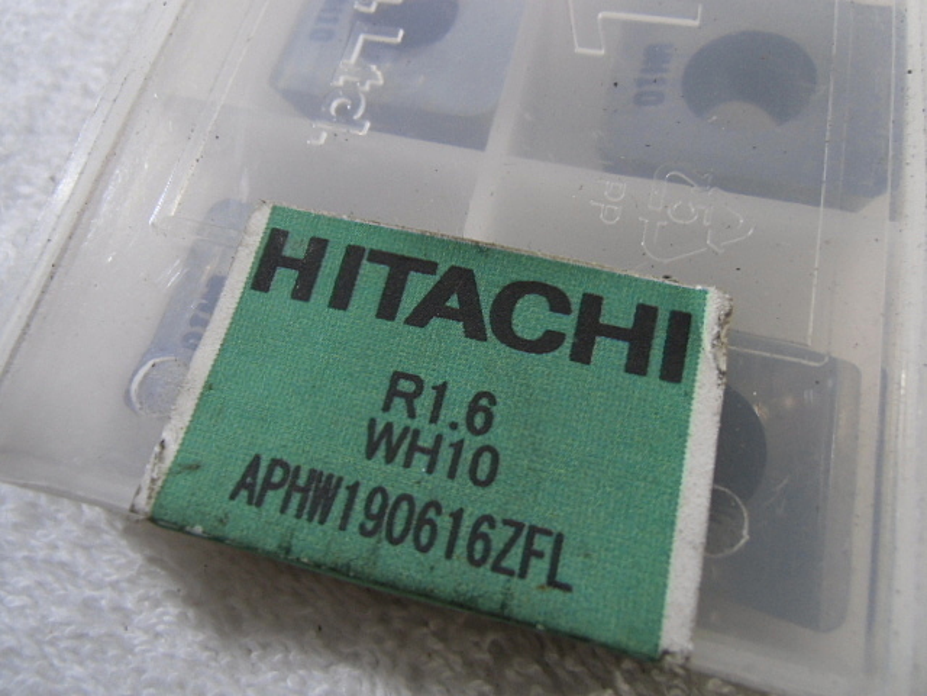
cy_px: 348
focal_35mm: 24
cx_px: 464
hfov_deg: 71.6
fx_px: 643
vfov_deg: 56.8
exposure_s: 1/80
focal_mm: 4.24
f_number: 3
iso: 200
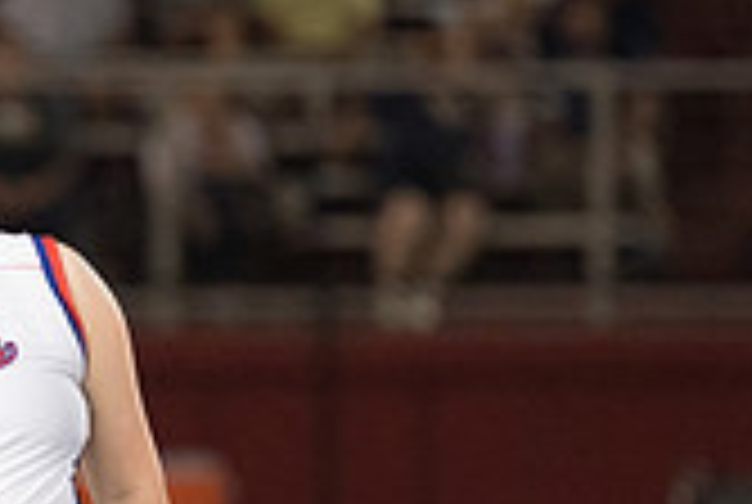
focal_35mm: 832
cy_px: 390
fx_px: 17410
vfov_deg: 1.7
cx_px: -32
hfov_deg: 2.5
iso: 8000
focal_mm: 200
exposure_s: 1/1000
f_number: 2.8
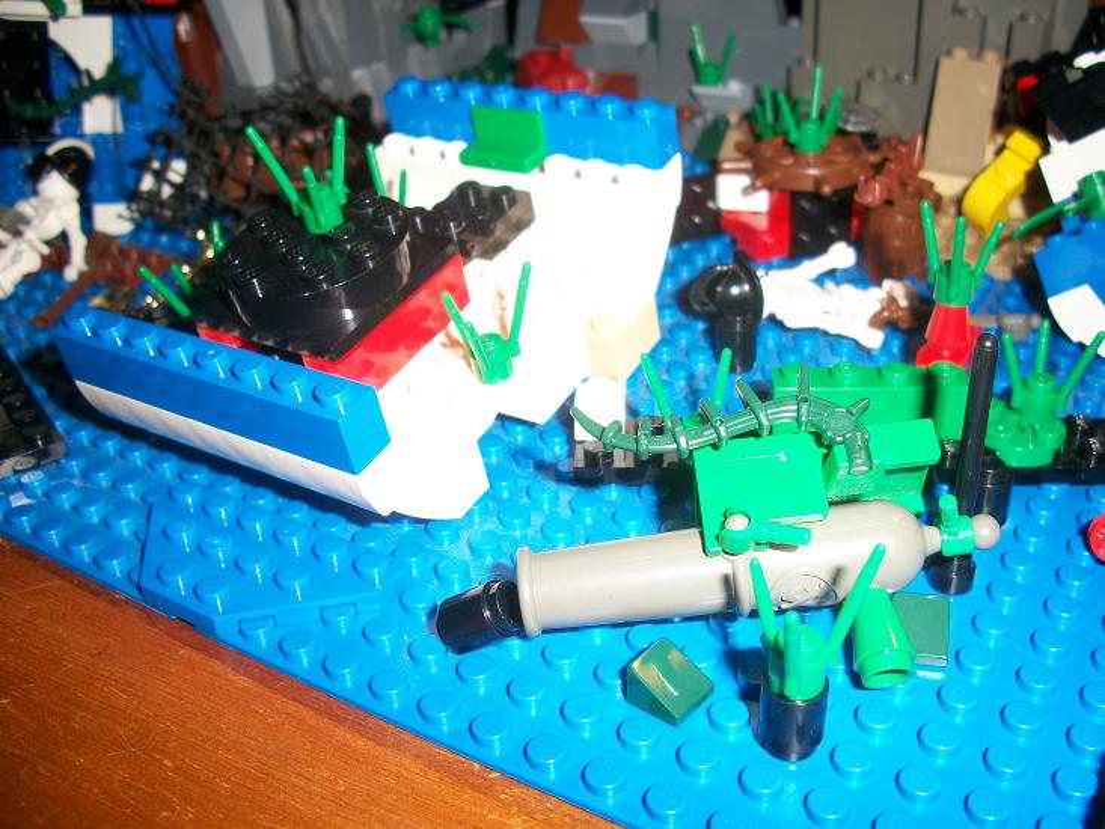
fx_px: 1117
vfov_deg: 40.7
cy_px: 414
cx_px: 552
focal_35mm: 35
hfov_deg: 52.6
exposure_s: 1/60
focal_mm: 6.3
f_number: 3.1
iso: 80
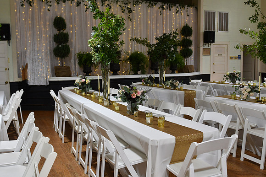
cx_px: 133
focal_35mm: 36
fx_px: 266
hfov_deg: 53.1
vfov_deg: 36.9
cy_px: 88
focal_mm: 24
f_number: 2.8
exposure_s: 1/400
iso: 1000
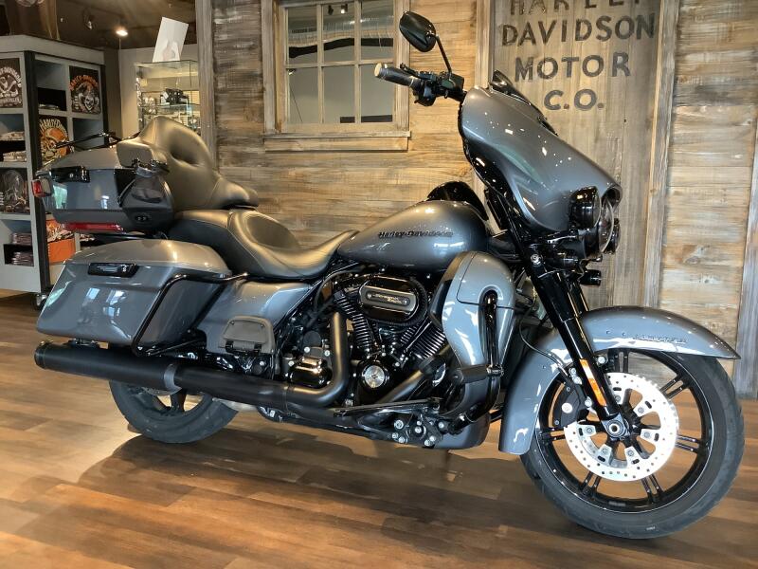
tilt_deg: -11.1
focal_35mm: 31
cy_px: 284
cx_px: 379
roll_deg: -0.2
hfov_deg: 58.4
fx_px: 679
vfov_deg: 45.4
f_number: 2.4
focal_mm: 3.3
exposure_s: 1/40
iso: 400
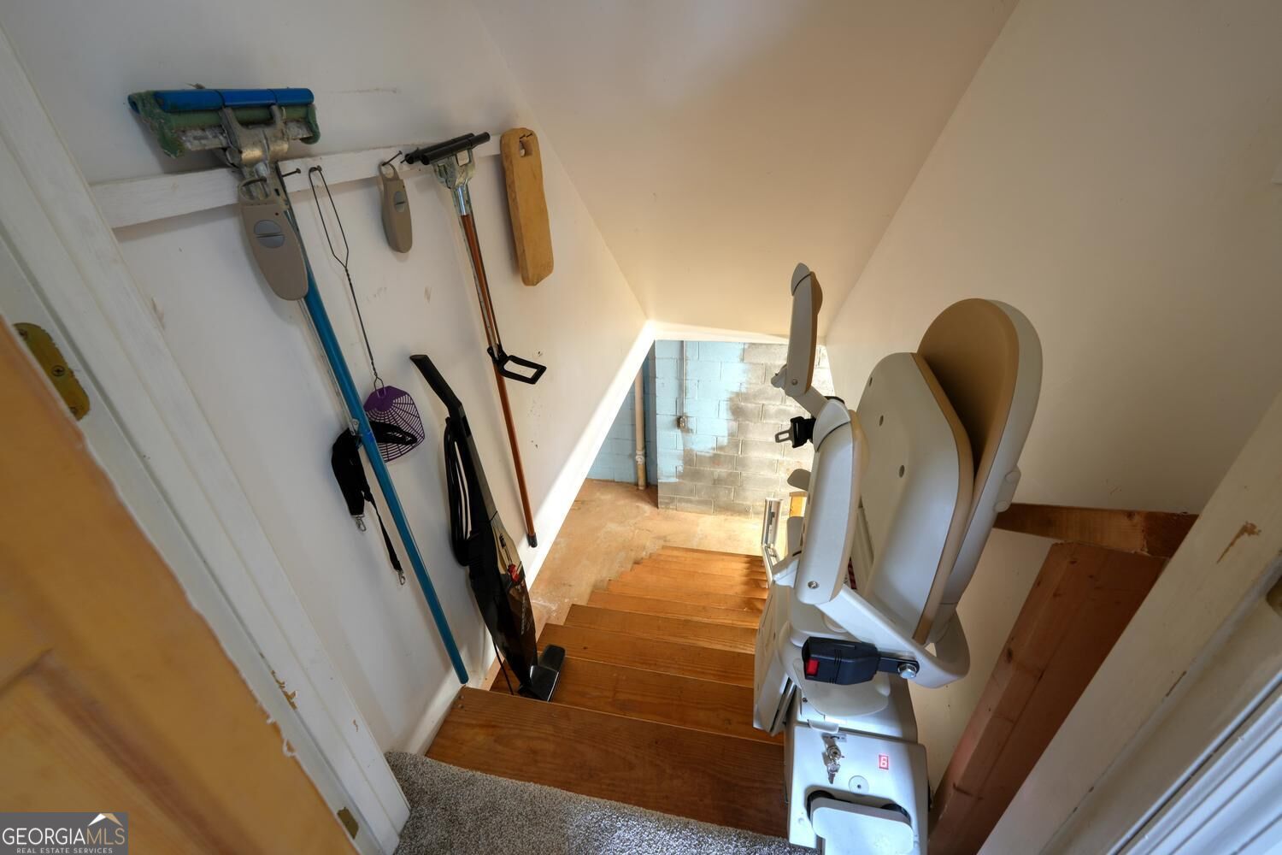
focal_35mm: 15
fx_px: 534
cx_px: 641
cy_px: 428
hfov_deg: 100.4
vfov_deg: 77.3
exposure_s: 1/6
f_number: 8
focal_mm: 10
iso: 100
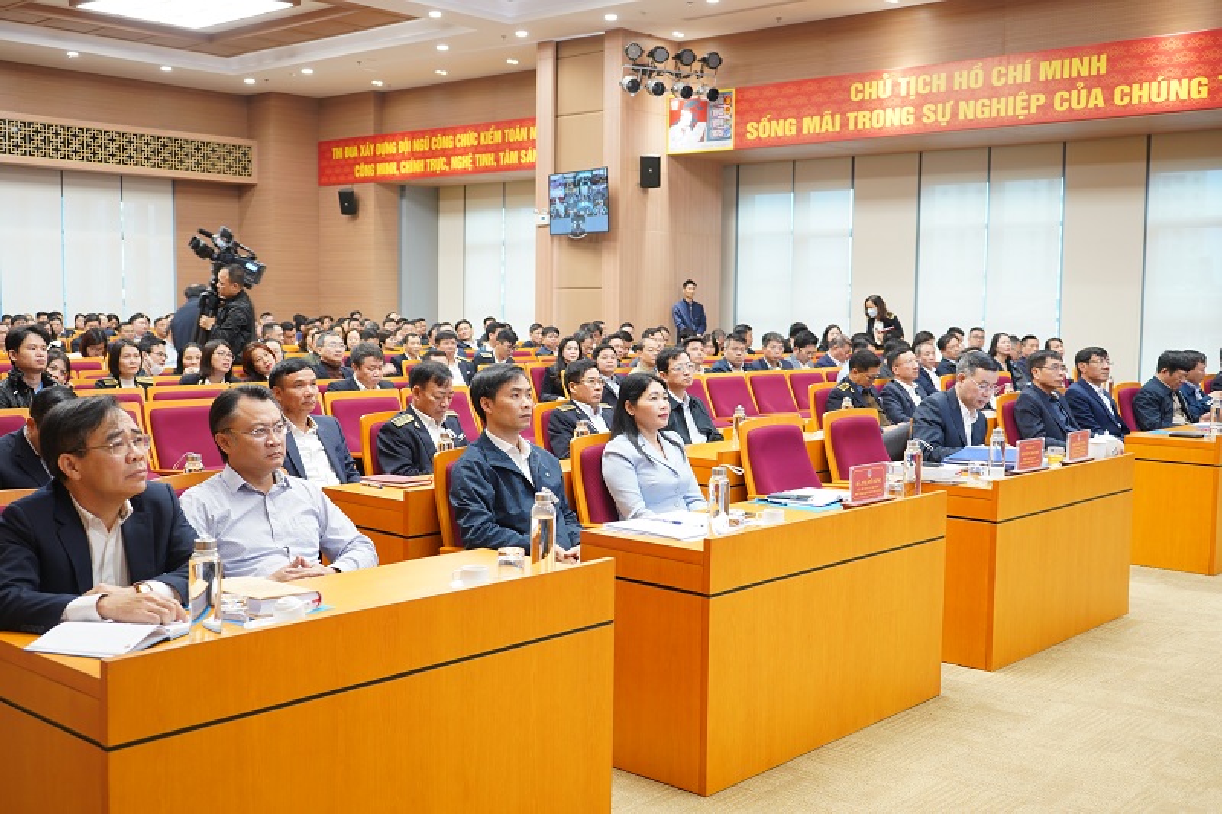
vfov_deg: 35.9
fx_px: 1256
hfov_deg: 51.9
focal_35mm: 37
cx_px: 611
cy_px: 407
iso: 640
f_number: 4.5
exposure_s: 1/20
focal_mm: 37
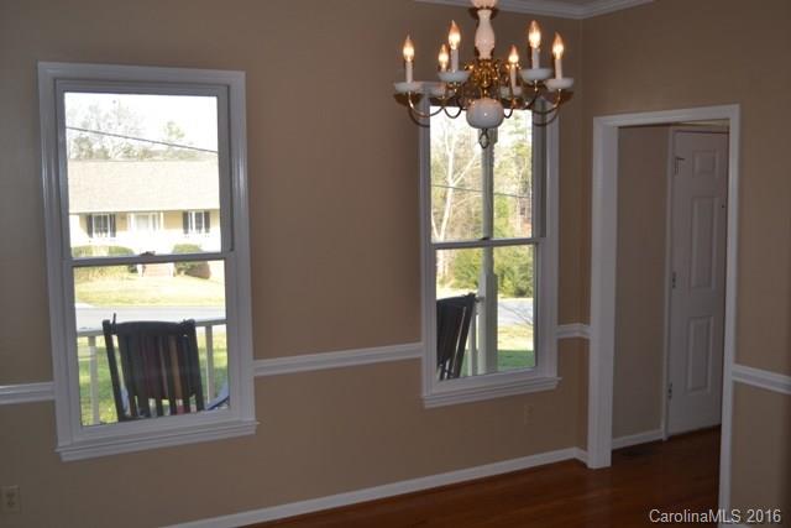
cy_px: 264
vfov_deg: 36.9
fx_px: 791
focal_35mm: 36
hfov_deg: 53.1
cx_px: 396
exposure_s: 1/125
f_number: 4
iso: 140
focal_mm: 24
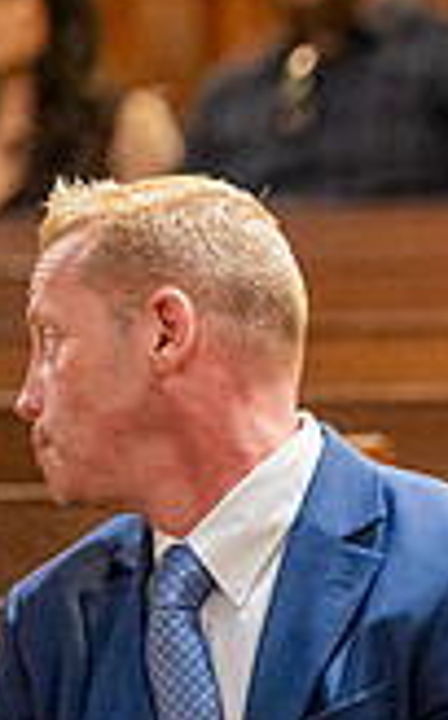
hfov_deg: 2.9
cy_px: 507
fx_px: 8861
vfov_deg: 4.7
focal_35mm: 452
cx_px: 1107
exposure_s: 1/100
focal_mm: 125
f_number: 2.8
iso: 2000
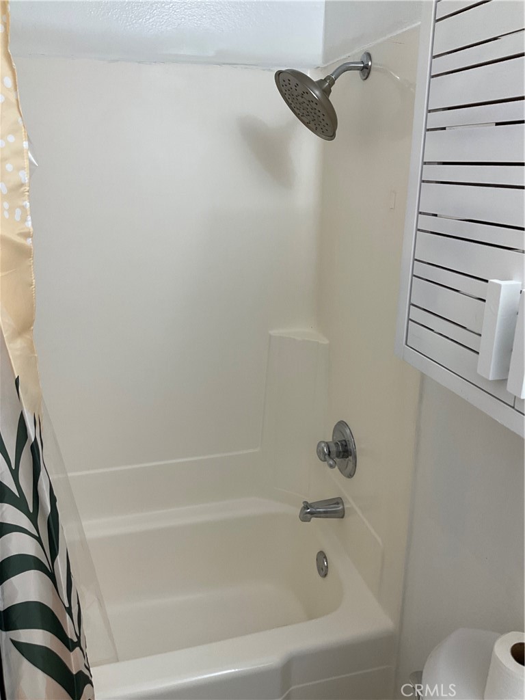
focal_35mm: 29
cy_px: 350
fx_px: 586
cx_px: 262
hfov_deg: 48.2
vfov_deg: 61.7
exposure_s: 1/120
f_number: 1.8
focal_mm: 3
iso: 50
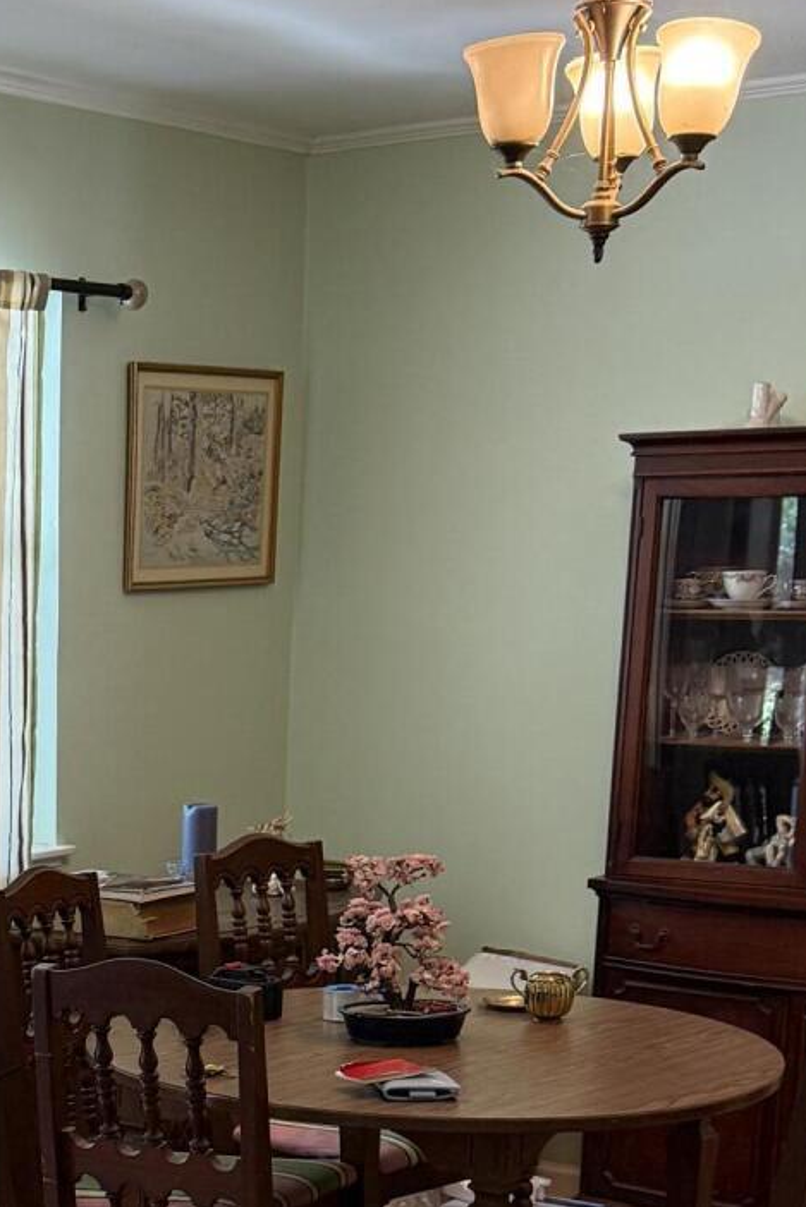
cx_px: -134
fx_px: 2383
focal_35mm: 71
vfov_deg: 27.2
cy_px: 1149
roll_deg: +0.2
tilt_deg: -12.6
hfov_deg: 18.3
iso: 250
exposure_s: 1/60
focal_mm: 6.76
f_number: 1.78
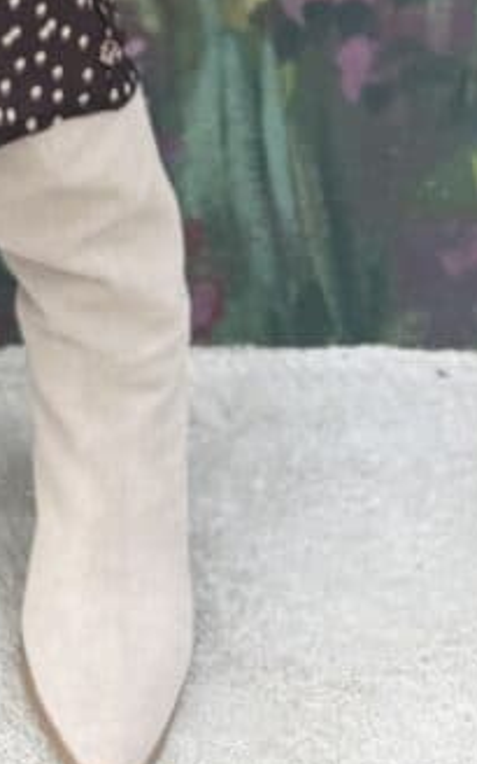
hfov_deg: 10.4
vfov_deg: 13.8
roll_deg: -2.1
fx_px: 2475
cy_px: -918
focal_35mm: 119
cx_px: -384
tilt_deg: -11.4
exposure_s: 1/757
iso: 80
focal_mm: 6.76
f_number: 1.78
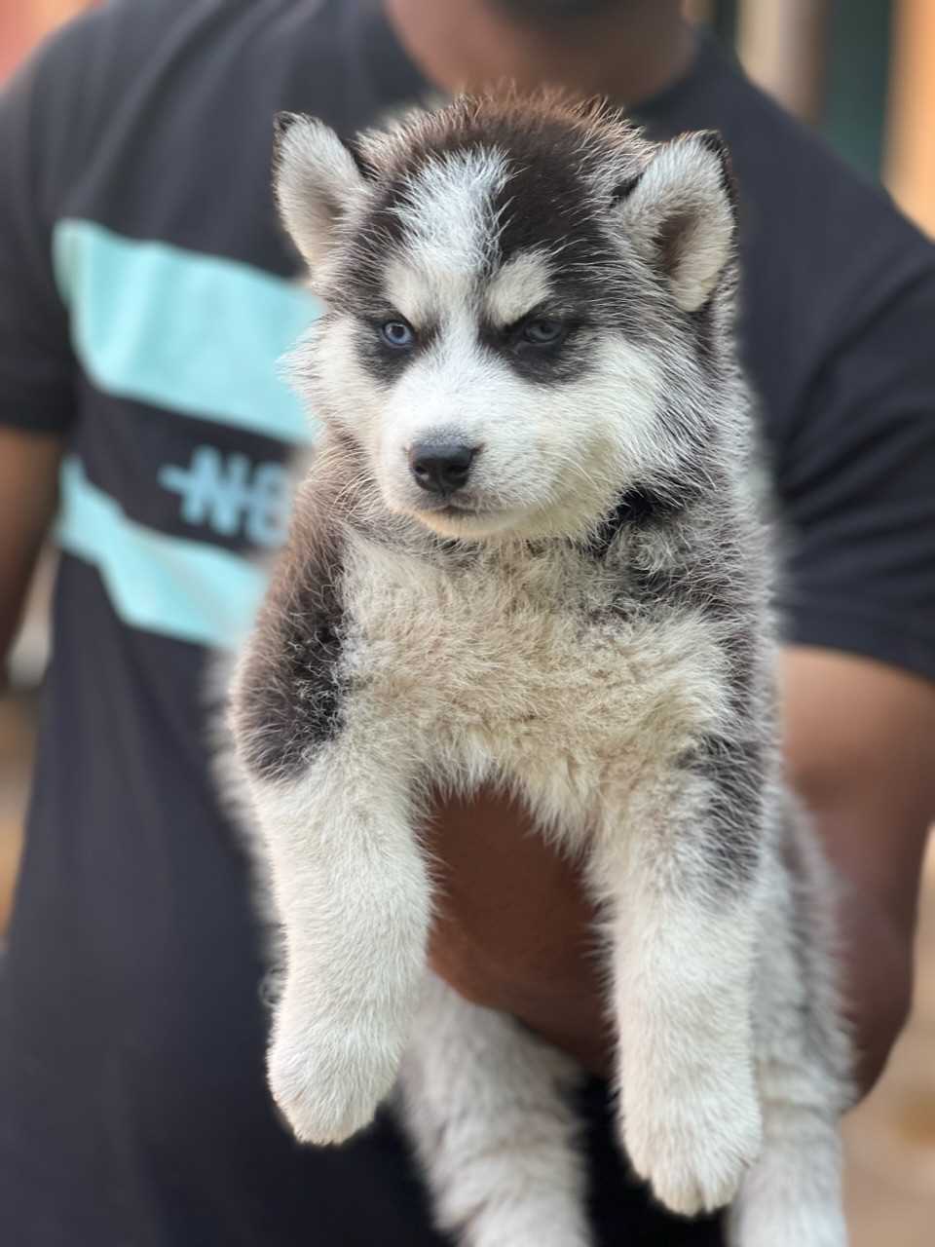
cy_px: 624
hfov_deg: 19.1
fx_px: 2773
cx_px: 468
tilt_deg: -7.0
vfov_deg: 25.3
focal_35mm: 77
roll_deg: -2.4
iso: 80
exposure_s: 1/121
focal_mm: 9
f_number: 2.8
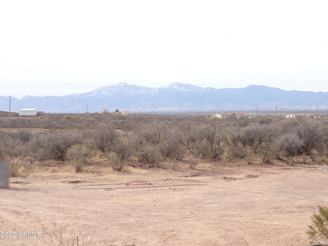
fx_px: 540
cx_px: 164
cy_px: 123
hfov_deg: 33.8
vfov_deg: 25.7
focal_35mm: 57
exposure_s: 1/320
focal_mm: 10.29
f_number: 5
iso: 100
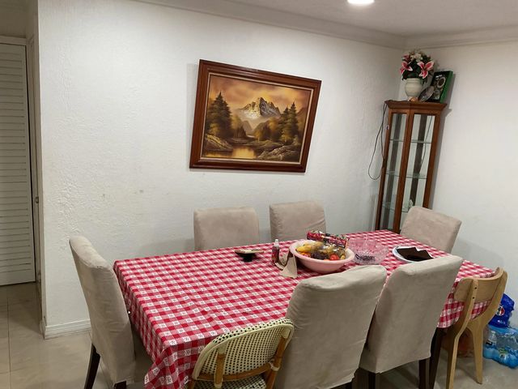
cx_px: 259
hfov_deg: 61.7
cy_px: 194
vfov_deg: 48.2
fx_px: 434
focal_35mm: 29
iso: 80
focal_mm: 3
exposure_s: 1/60
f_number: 1.8
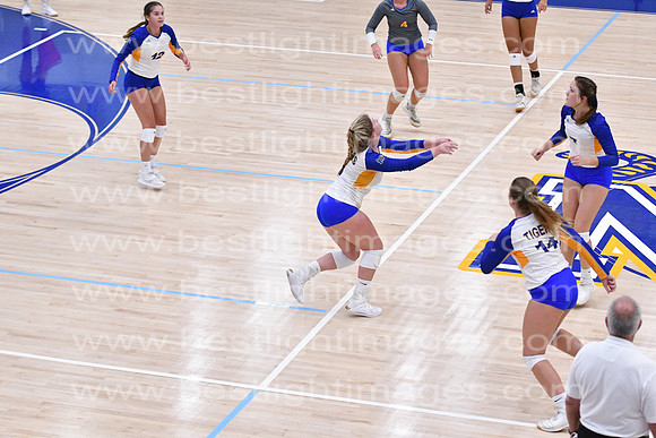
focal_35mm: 105
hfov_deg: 19.5
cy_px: 219
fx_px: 1914
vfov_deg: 13.0
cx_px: 328
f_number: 3.2
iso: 6400
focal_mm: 70
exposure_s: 1/1000
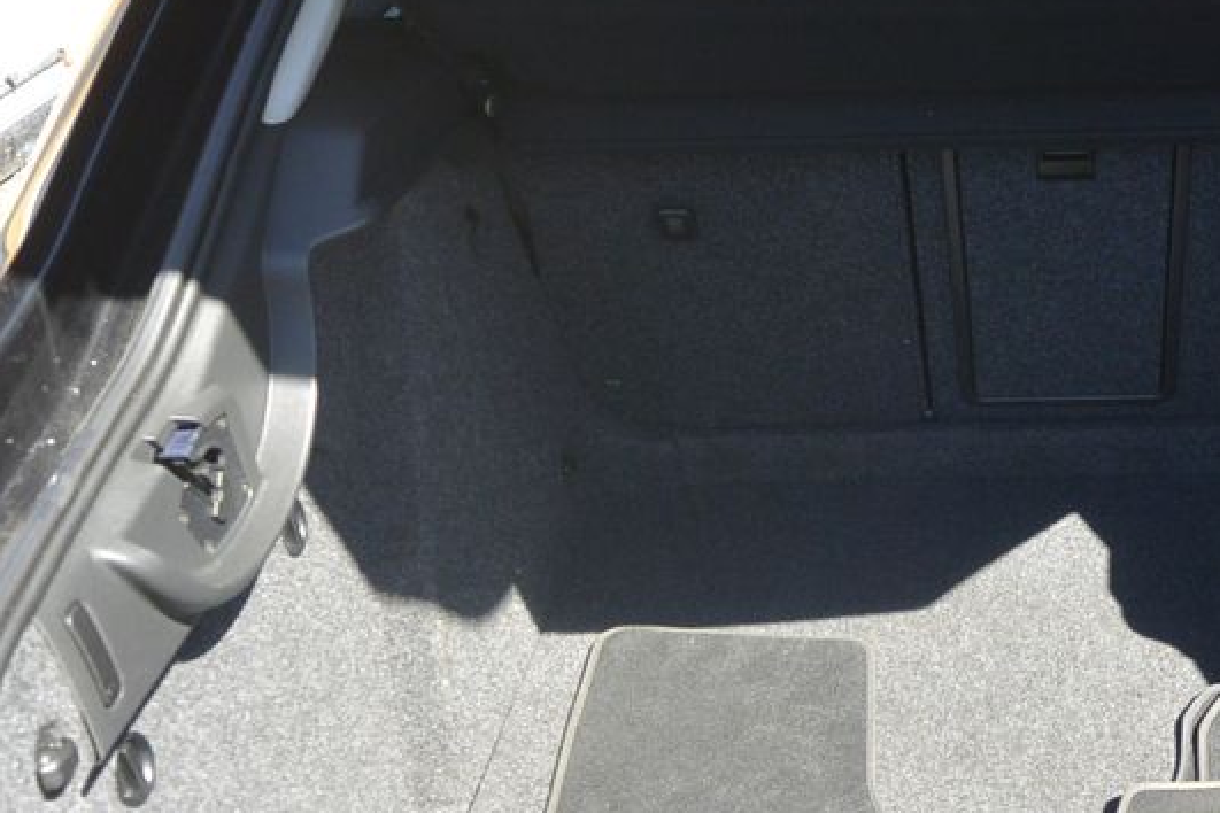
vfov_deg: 24.9
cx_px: 1064
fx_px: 1830
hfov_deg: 35.1
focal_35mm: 54
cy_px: 571
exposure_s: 1/400
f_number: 3.5
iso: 160
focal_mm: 10.7
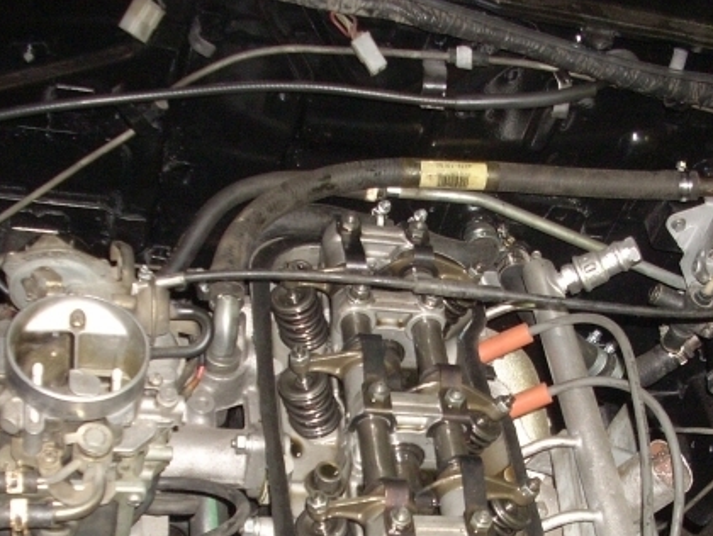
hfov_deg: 29.3
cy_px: 464
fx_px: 1361
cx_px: 404
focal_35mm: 66
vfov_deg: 21.9
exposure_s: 1/60
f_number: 2.8
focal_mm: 6.2
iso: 200
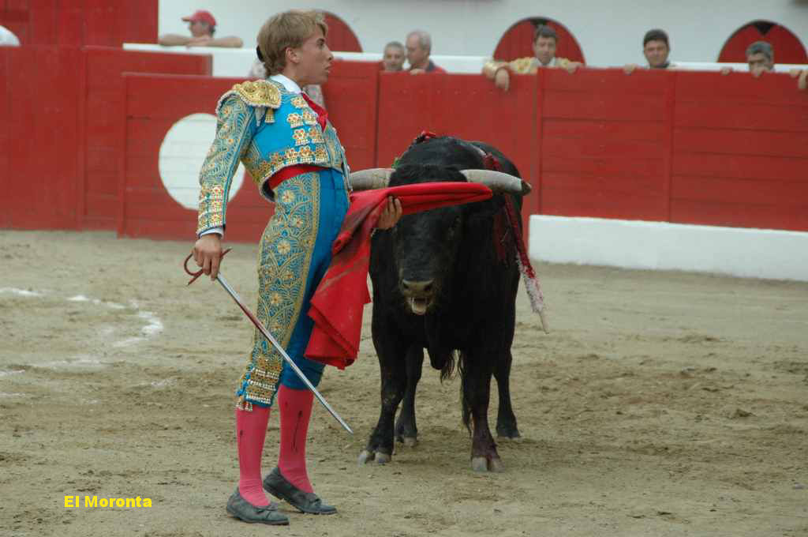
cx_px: 404
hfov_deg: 9.2
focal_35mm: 225
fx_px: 5044
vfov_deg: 6.1
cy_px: 268
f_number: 6.3
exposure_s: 1/400
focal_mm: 150
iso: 800
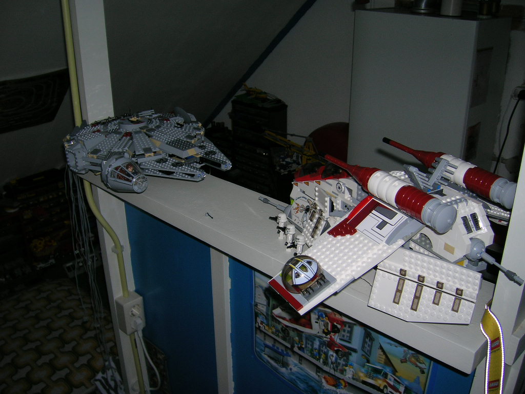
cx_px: 262
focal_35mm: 34
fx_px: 516
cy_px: 197
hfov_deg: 54.0
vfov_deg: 41.8
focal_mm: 5.7
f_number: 2.9
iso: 50
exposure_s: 1/60.1
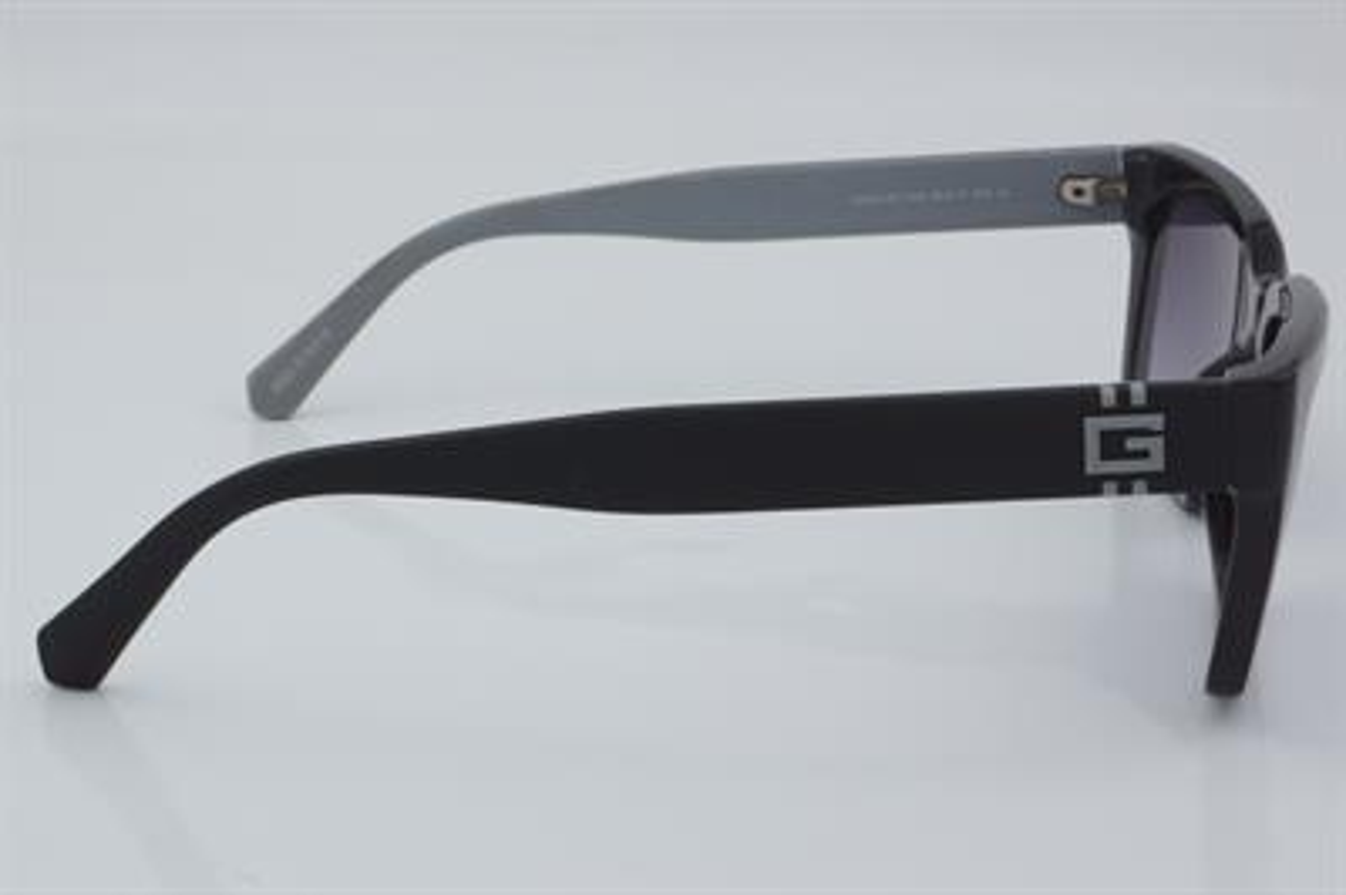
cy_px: 448
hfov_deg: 27.0
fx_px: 2802
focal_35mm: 75
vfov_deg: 18.2
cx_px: 673
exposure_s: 1/4
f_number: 32
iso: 100
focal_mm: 50
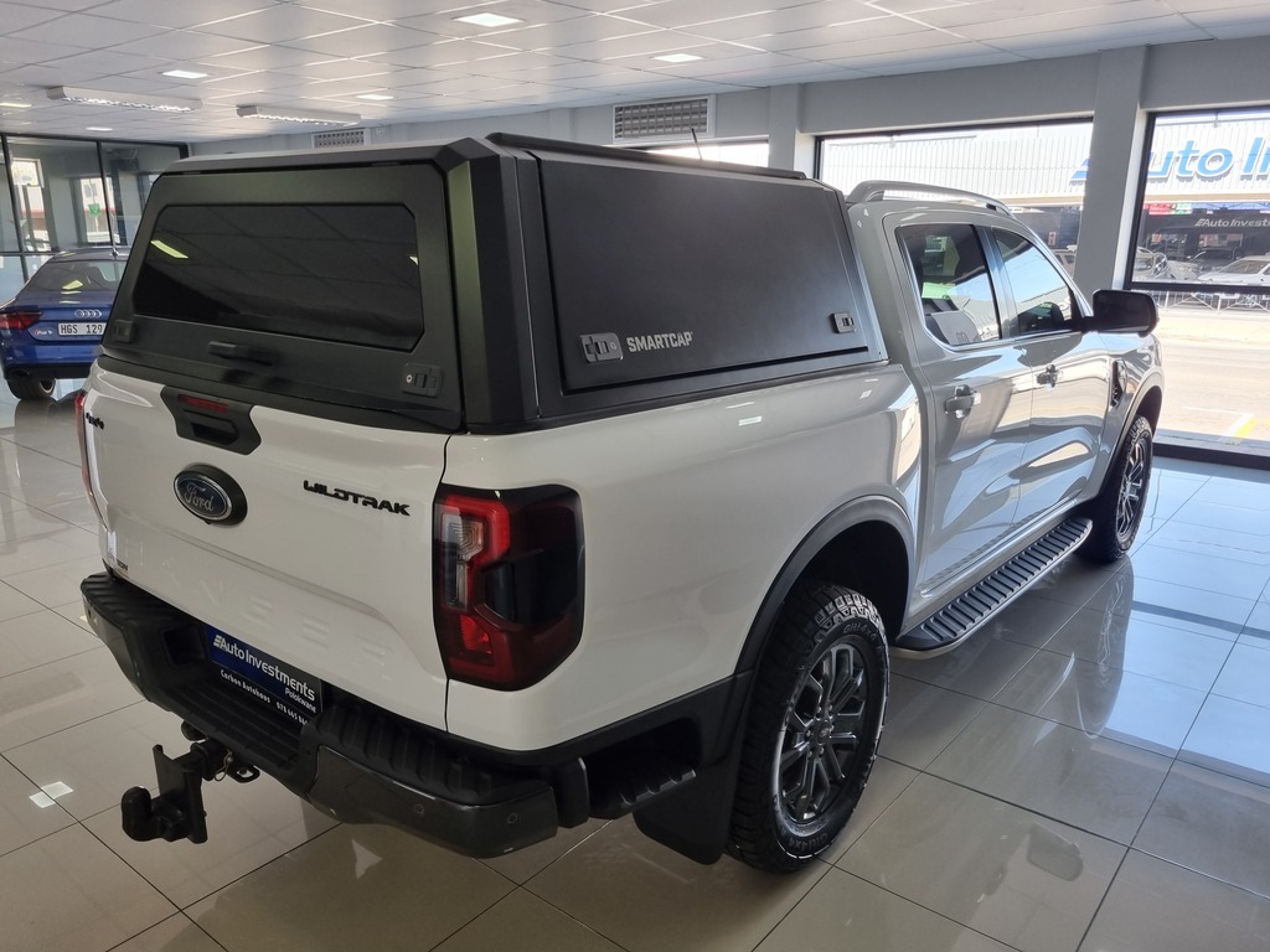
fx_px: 954
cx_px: 635
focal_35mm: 26
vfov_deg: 53.1
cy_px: 476
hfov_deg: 67.3
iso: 64
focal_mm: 5.4
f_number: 1.8
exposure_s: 1/100
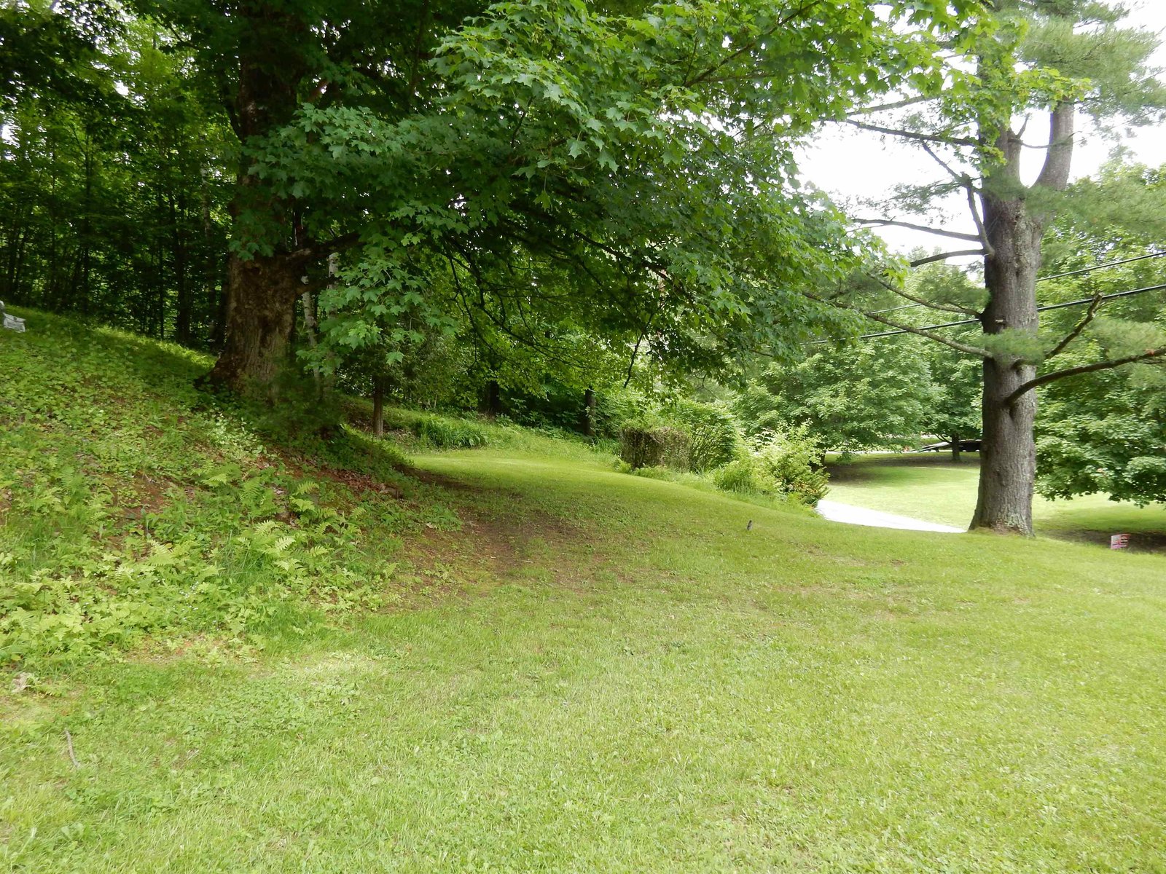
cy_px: 437
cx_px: 583
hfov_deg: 69.4
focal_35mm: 25
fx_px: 842
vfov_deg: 54.9
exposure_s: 1/250
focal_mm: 4.5
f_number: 3.7
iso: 220
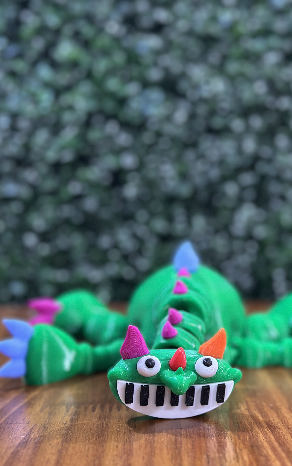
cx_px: 162
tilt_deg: -4.7
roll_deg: +1.1
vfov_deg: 36.3
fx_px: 713
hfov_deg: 23.1
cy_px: 249
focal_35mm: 56
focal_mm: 6.86
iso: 640
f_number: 1.78
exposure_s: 1/33
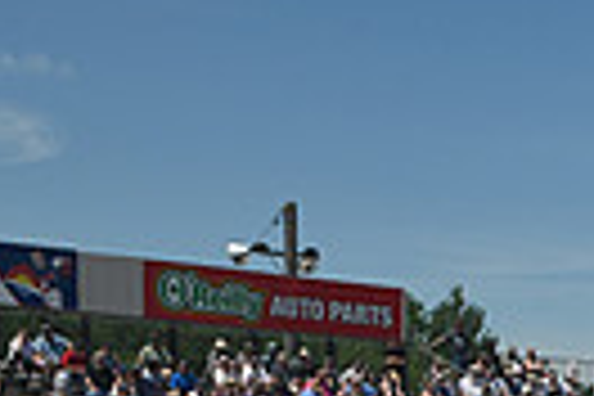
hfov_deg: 13.1
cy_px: 745
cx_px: 1179
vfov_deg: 9.5
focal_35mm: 136
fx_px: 2244
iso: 200
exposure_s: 1/1600
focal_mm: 31
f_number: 5.6
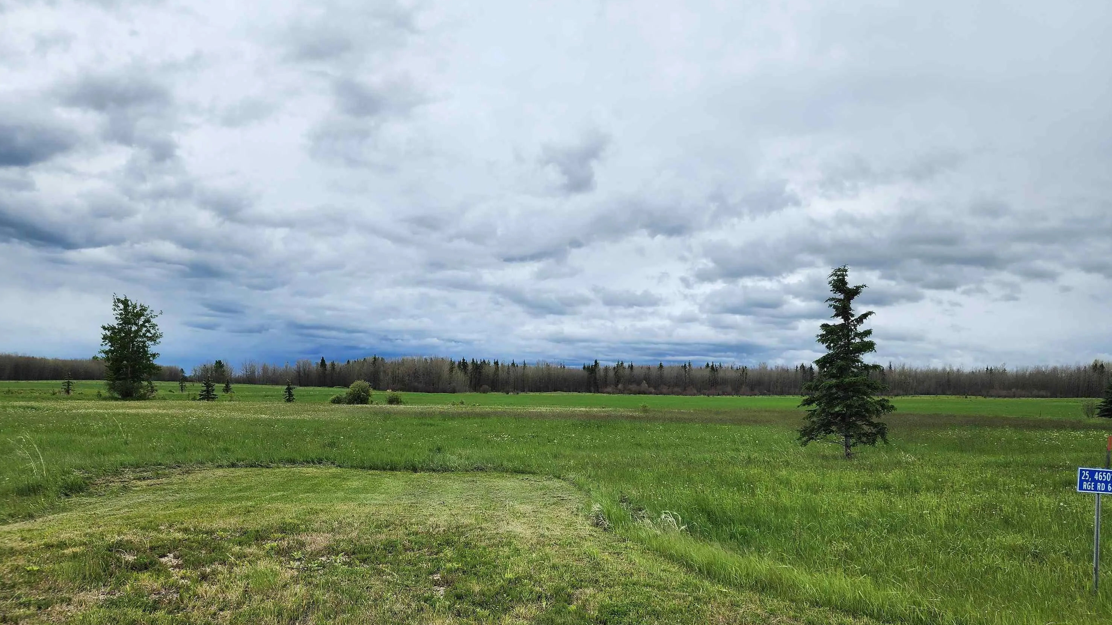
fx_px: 767
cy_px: 410
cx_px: 559
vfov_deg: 43.8
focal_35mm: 26
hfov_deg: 71.9
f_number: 1.8
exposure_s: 1/1521
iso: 12
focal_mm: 6.4
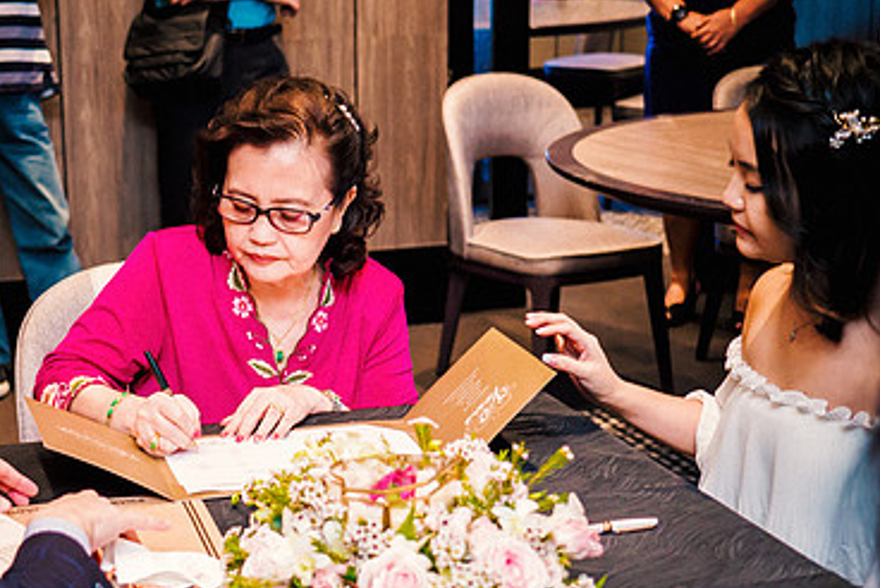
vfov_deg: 17.7
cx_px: 246
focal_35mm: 77
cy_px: 336
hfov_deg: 26.0
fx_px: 1884
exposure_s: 1/125
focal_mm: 23
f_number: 2
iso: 640
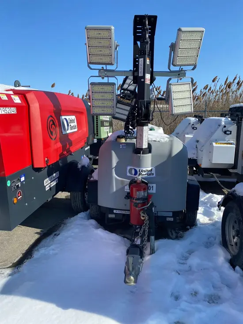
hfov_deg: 53.1
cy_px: 162
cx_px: 122
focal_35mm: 26
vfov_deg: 67.3
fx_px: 243
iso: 32
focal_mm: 4.25
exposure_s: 1/2817
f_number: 1.8
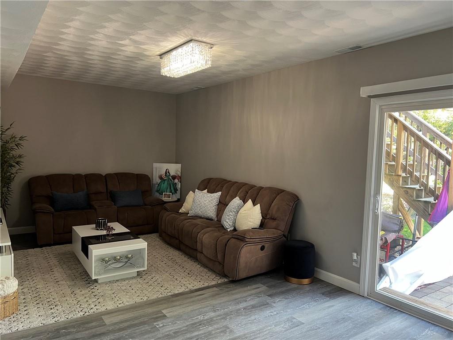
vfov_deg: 53.1
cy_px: 170
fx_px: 340
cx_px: 226
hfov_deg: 67.3
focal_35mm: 26
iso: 200
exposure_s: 1/60
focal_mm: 5.7
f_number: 1.5
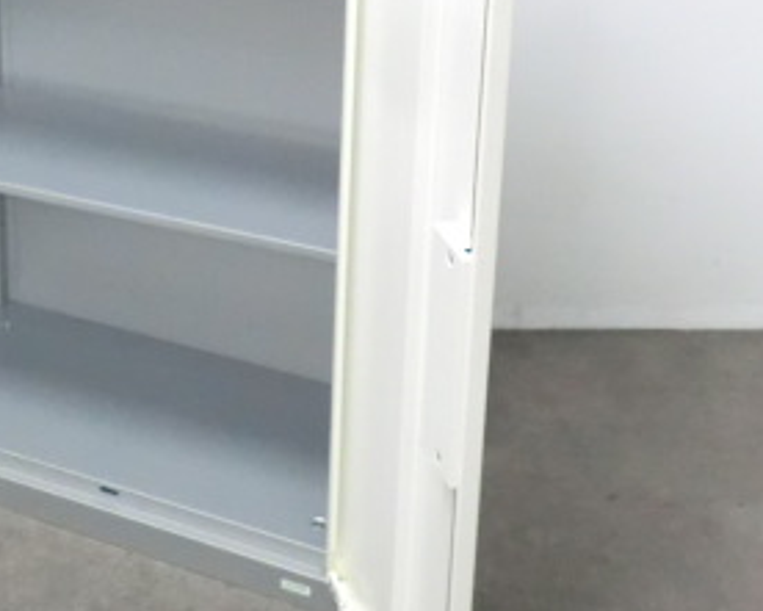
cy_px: 94
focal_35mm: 86
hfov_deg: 21.8
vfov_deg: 17.7
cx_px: 111
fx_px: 1943
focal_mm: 6.9
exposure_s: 1/30
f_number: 3.9
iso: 800
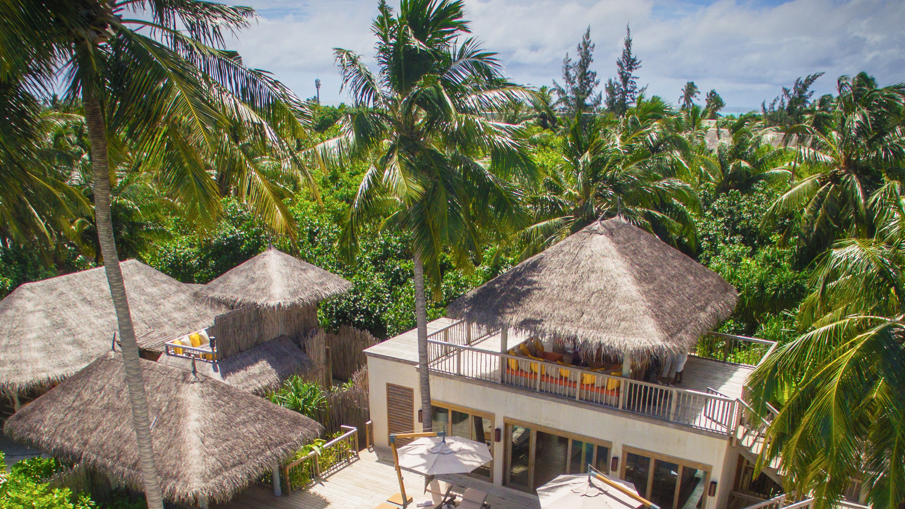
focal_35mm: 32
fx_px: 768
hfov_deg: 61.0
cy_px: 453
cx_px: 460
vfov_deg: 34.7
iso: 100
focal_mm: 3.61
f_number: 2.8
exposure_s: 1/220
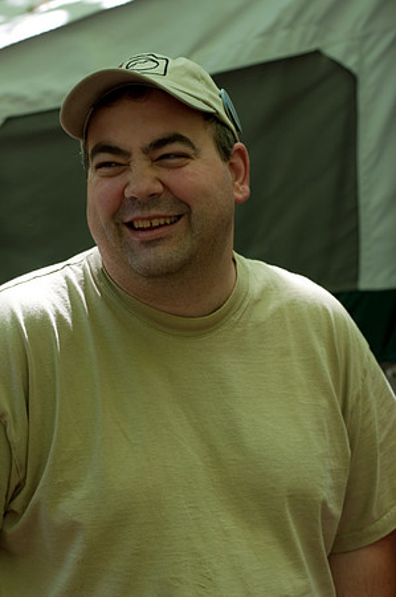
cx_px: 198
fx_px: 1364
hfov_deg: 16.5
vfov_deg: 24.6
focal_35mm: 82
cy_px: 298
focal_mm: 55
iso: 200
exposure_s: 1/80
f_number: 4.5
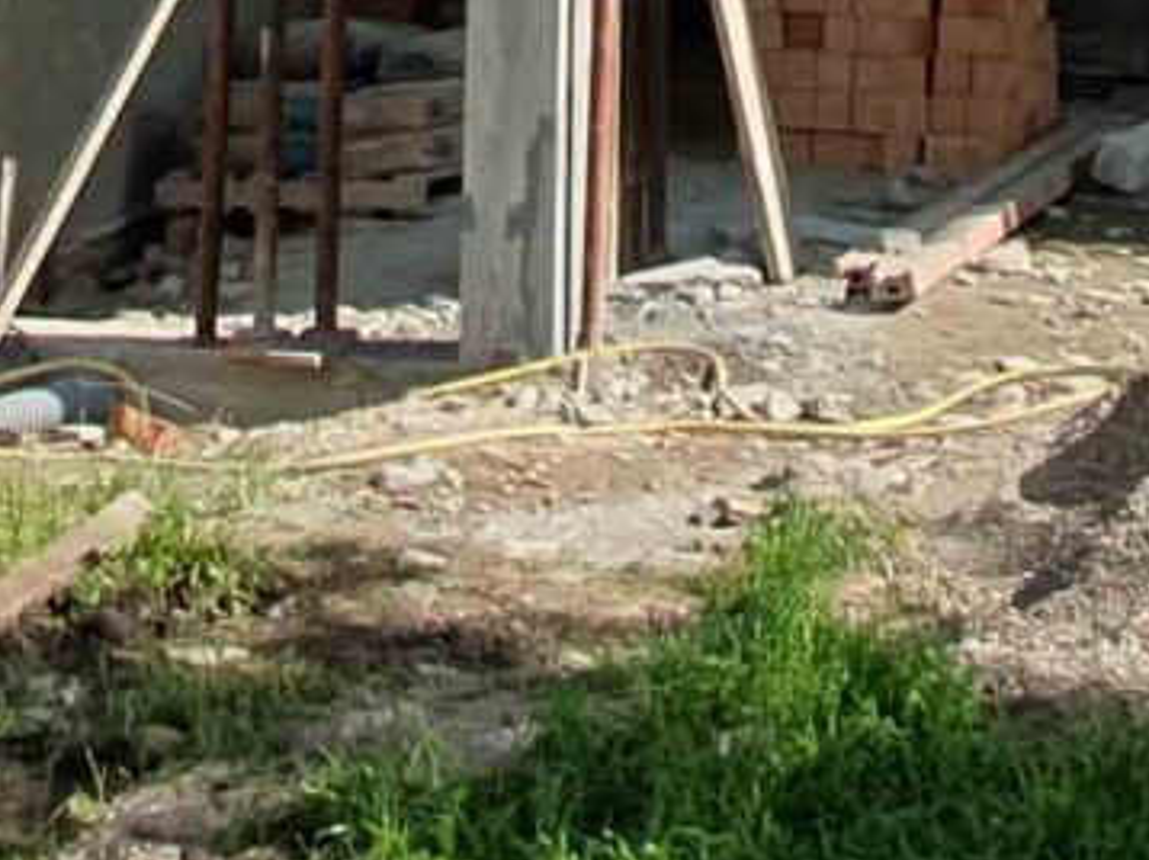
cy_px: -1133
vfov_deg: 12.7
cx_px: 818
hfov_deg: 21.0
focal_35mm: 93
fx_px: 3085
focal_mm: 1.8
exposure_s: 1/1024
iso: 50
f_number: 2.2
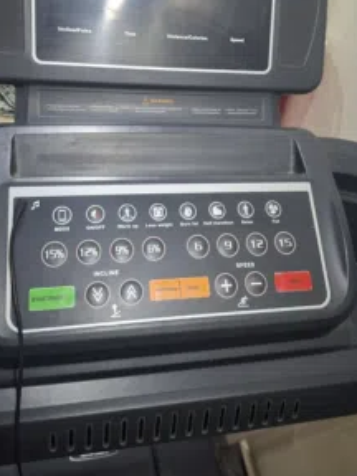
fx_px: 440
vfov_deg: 55.8
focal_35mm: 32
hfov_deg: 44.1
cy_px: 165
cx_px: 159
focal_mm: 5.54
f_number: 1.8
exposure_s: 1/25
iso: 320
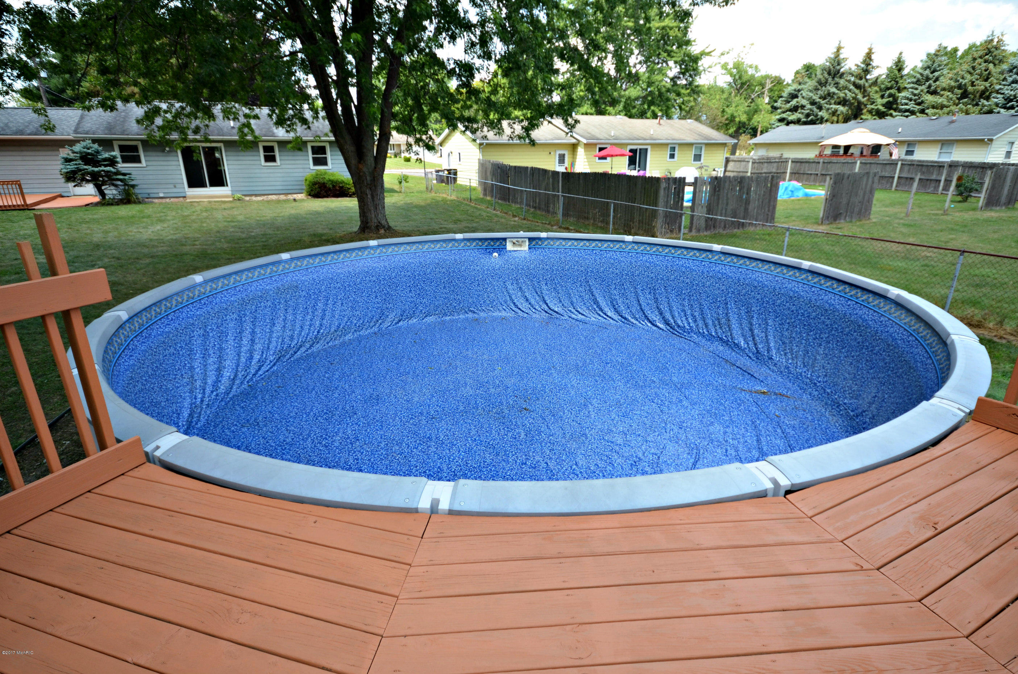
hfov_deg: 85.5
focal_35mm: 20
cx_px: 509
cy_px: 337
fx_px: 550
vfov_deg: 63.0
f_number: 7.1
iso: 200
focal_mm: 13
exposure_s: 1/200
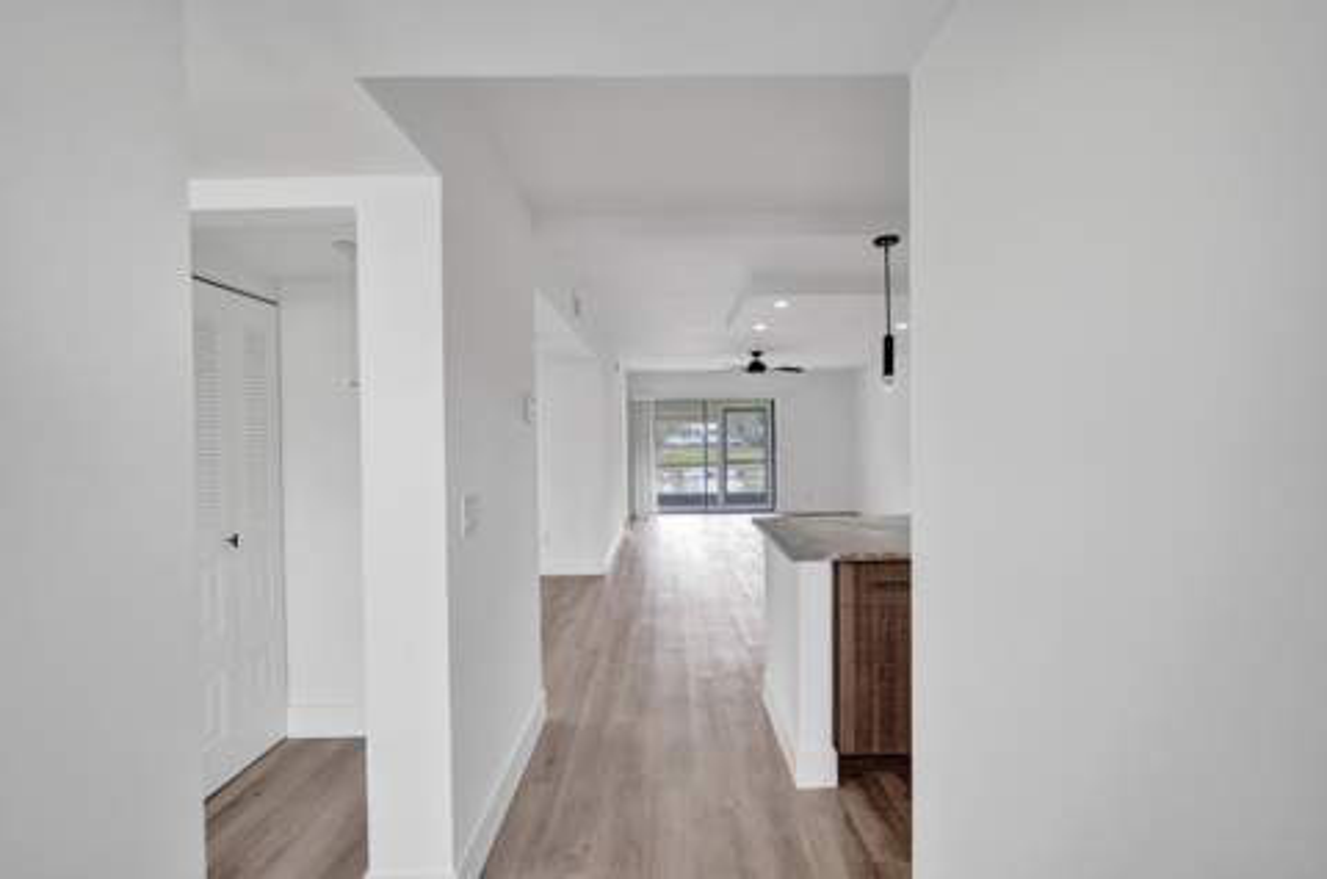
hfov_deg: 96.8
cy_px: 440
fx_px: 589
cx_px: 664
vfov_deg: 73.5
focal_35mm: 16
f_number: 2.8
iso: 800
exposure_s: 1/500
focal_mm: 16
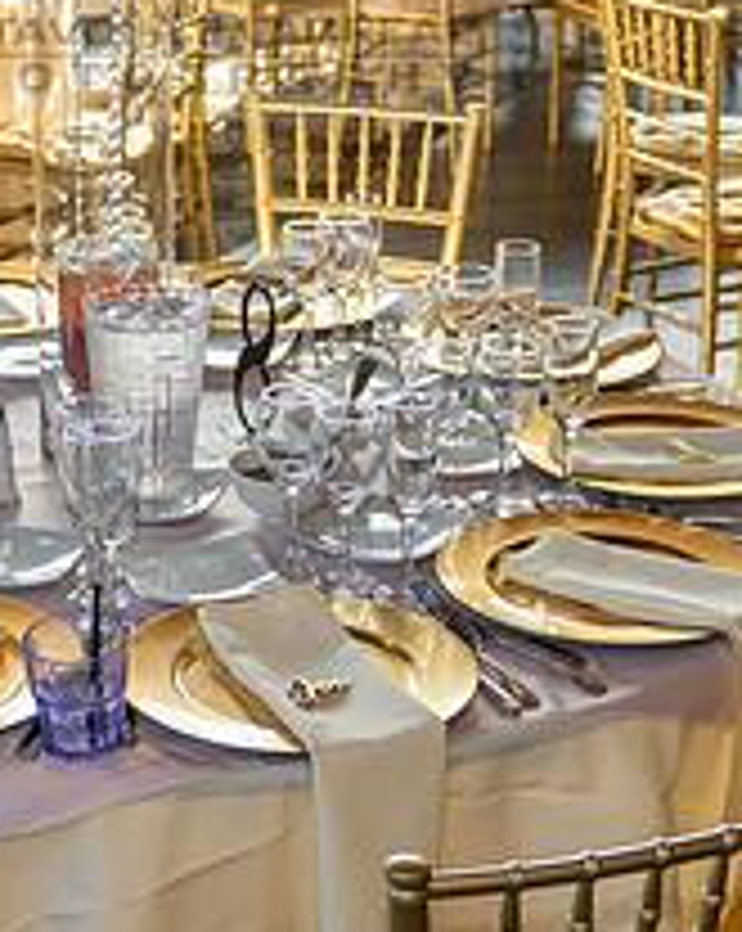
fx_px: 2421
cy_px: 216
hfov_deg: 17.4
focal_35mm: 88
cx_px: 242
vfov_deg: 21.5
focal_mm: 24
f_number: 2.8
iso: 160
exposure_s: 1/200
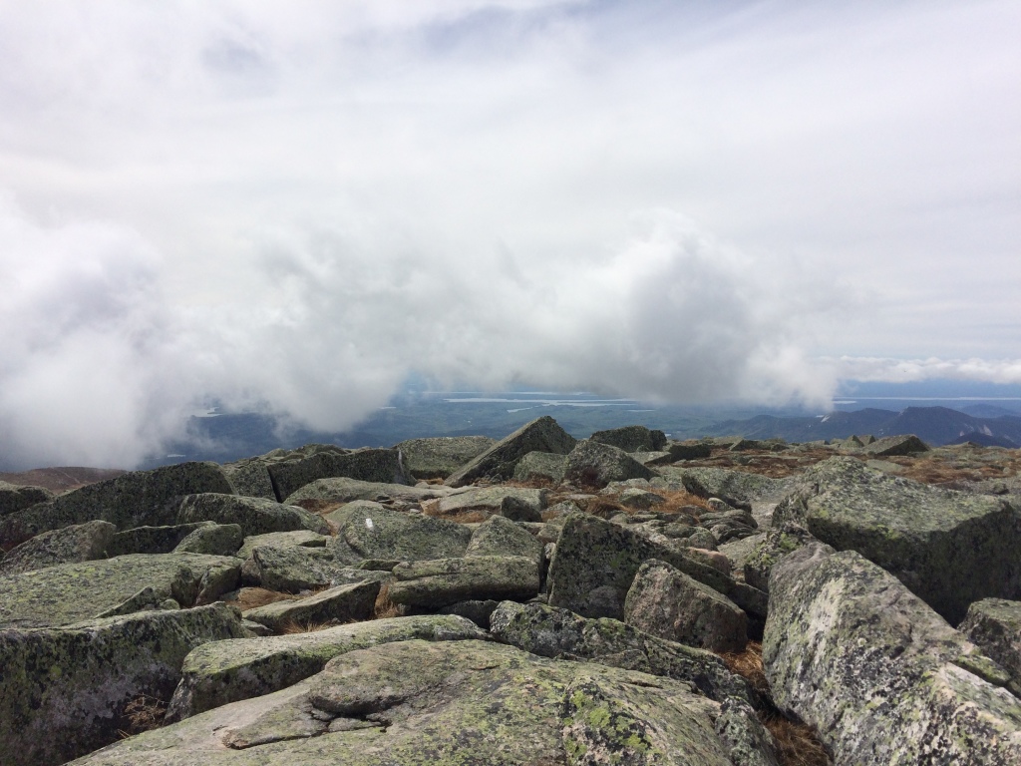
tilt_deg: -2.4
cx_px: 510
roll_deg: -0.8
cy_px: 383
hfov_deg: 61.7
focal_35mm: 29
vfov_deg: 48.2
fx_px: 855
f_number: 2.2
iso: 32
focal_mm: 4.15
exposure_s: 1/4566
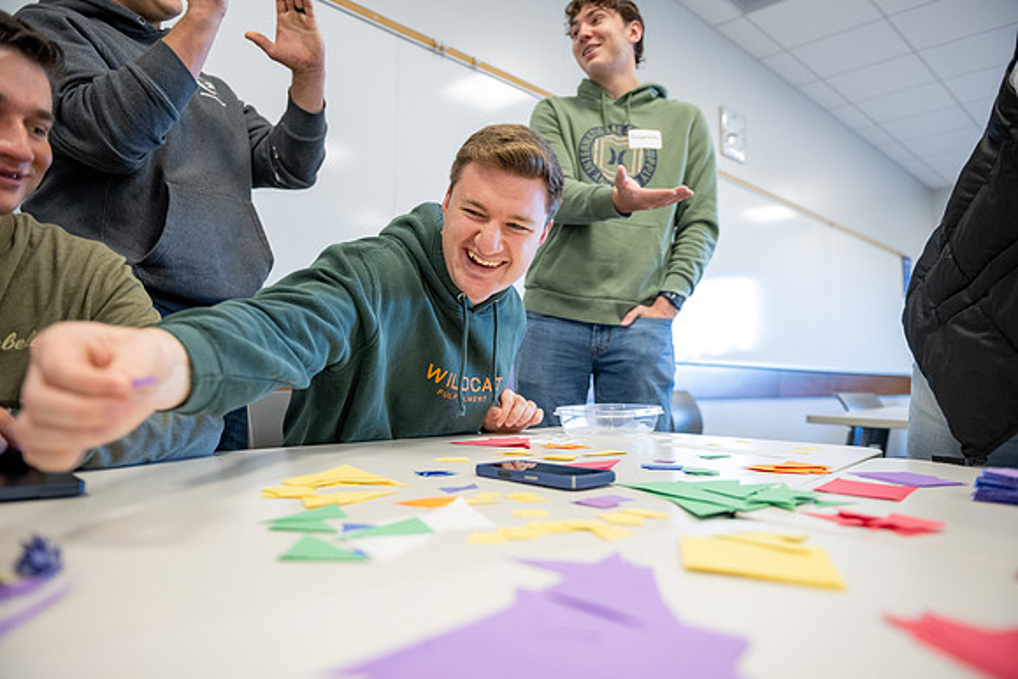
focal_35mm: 24
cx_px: 509
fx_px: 679
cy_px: 340
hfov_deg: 73.7
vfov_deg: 53.2
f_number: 2.8
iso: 1600
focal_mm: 24
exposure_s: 1/250
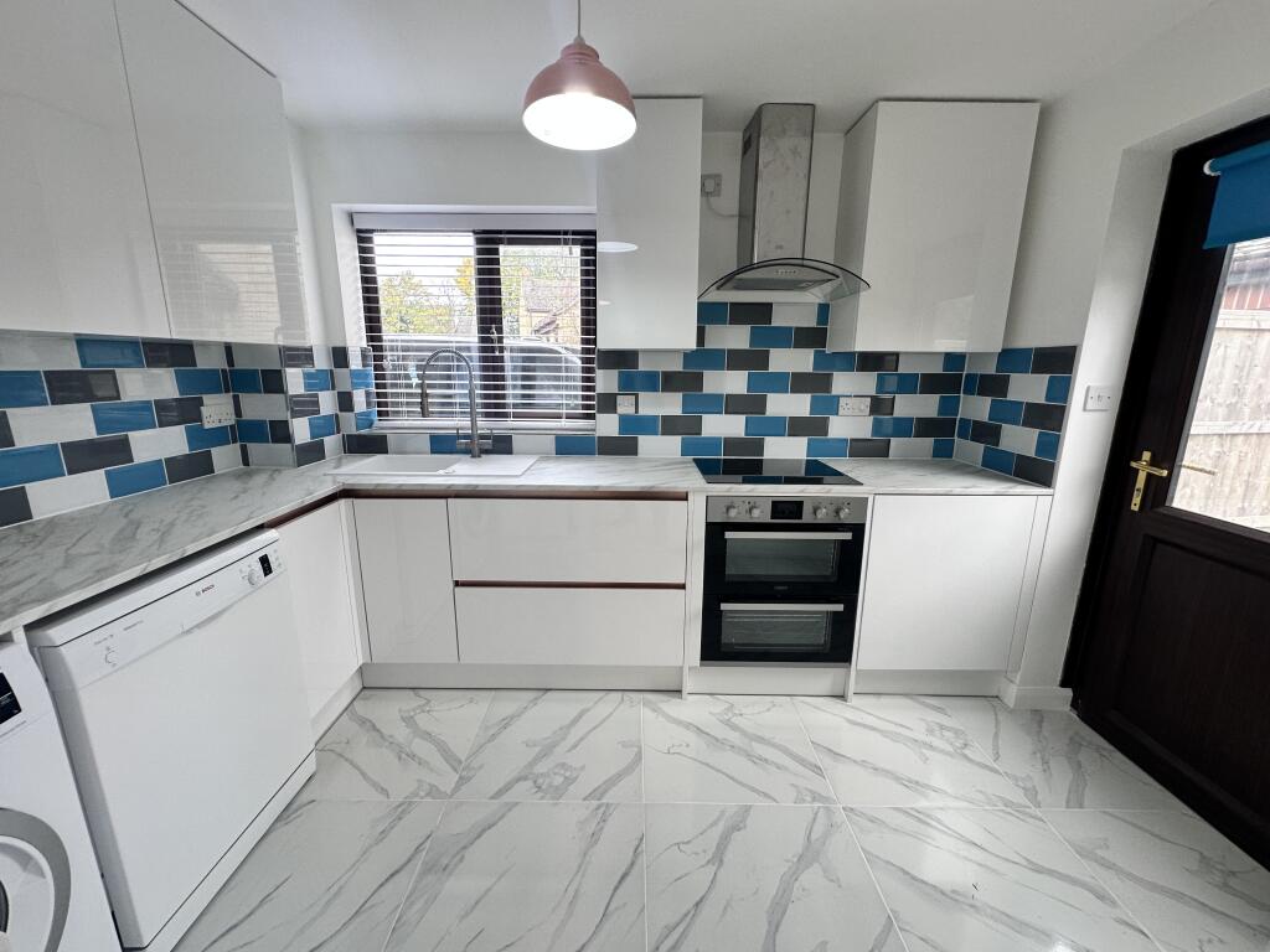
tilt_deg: -11.7
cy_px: 476
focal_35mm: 14
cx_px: 635
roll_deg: -1.4
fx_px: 514
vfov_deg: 85.7
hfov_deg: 102.1
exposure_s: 1/100
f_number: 2.2
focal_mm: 2.22
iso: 80
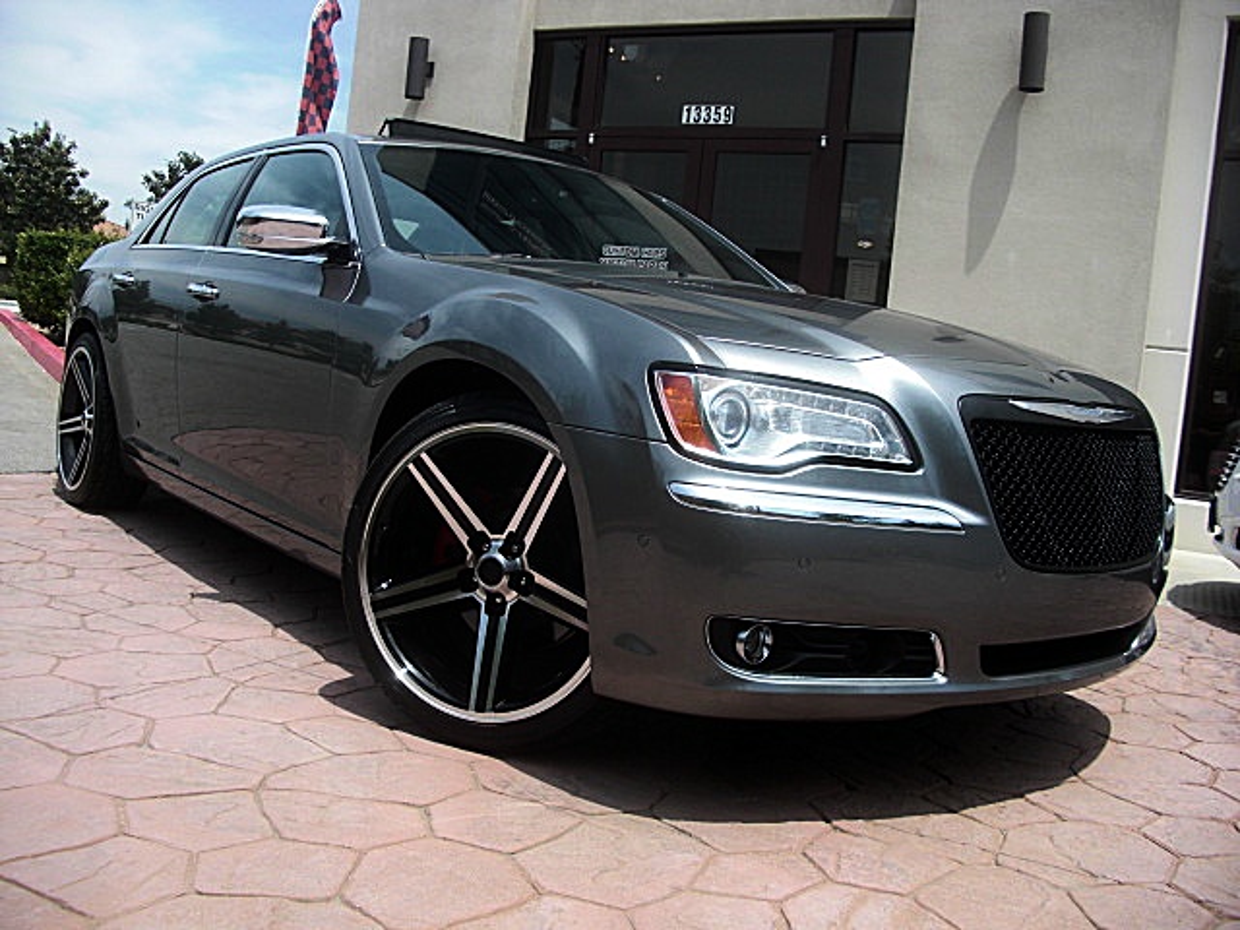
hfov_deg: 51.4
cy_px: 465
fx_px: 1290
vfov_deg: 39.7
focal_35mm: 36
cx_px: 620
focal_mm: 6.3
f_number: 2.8
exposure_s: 1/800
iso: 50
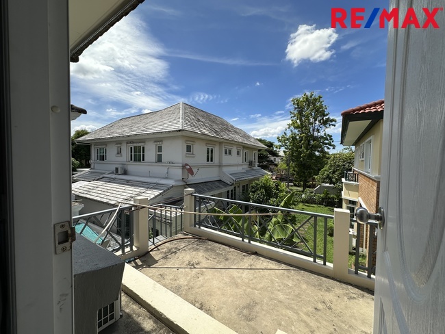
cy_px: 167
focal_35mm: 14
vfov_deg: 85.7
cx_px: 222
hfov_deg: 102.0
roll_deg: -0.7
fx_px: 180
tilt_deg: -2.3
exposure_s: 1/1916
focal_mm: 2.22
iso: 50
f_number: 2.2
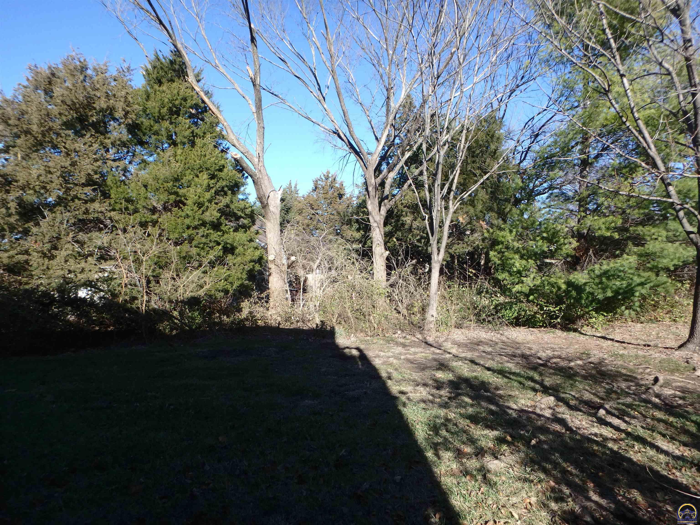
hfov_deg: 79.0
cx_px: 350
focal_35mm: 21
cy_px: 262
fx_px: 425
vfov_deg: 63.4
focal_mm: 3.7
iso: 125
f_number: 3.5
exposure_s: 1/500
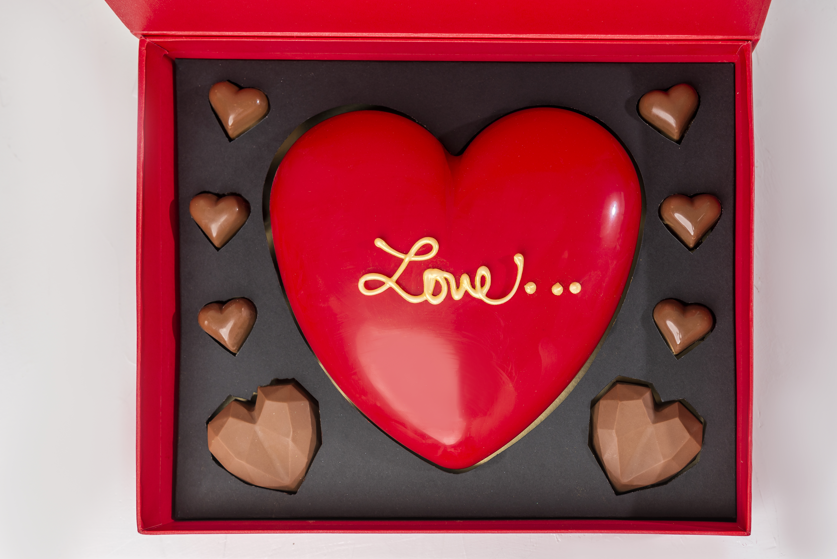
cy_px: 280
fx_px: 1047
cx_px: 418
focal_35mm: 45
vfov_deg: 29.9
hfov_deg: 43.6
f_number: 8
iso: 100
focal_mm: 45
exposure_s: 1/125
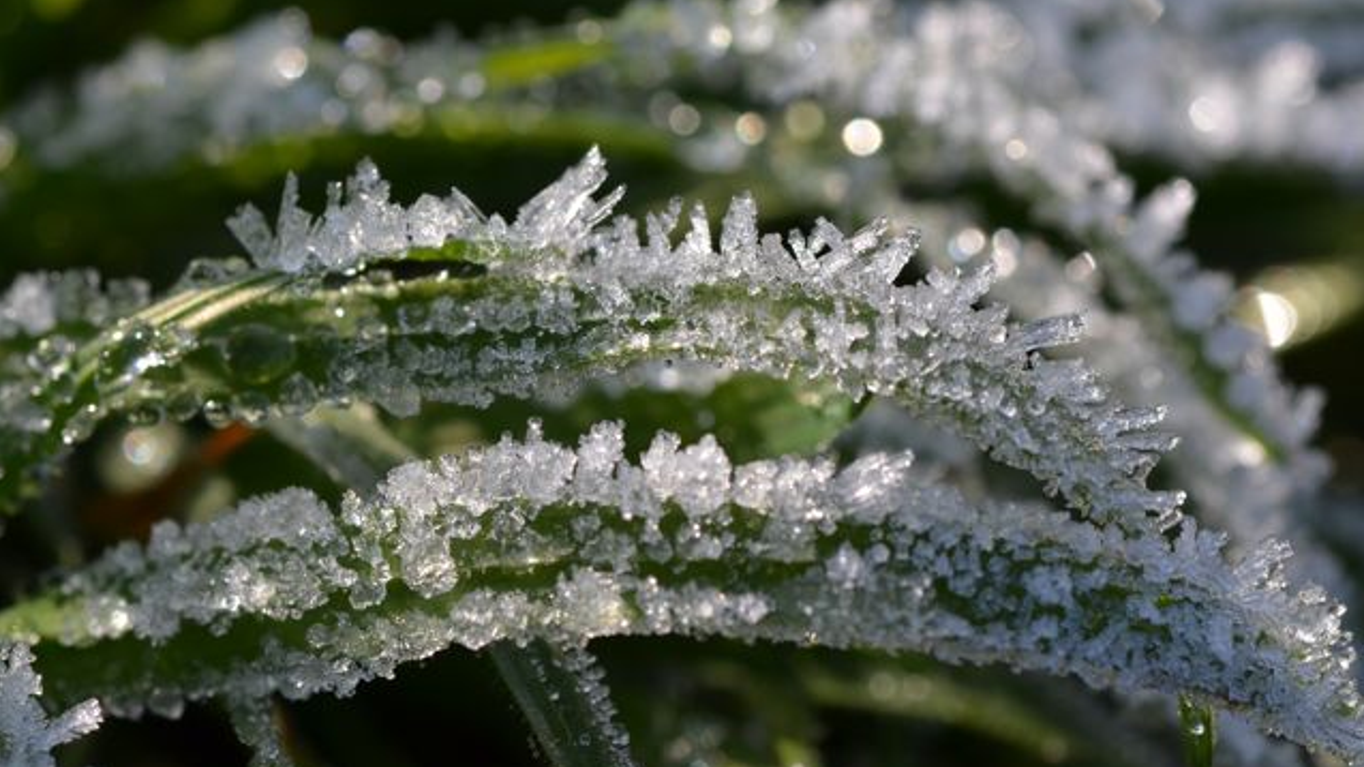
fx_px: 5985
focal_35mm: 166
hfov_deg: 13.0
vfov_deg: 7.3
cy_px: 360
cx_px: 681
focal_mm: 105
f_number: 10
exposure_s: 1/320
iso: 320
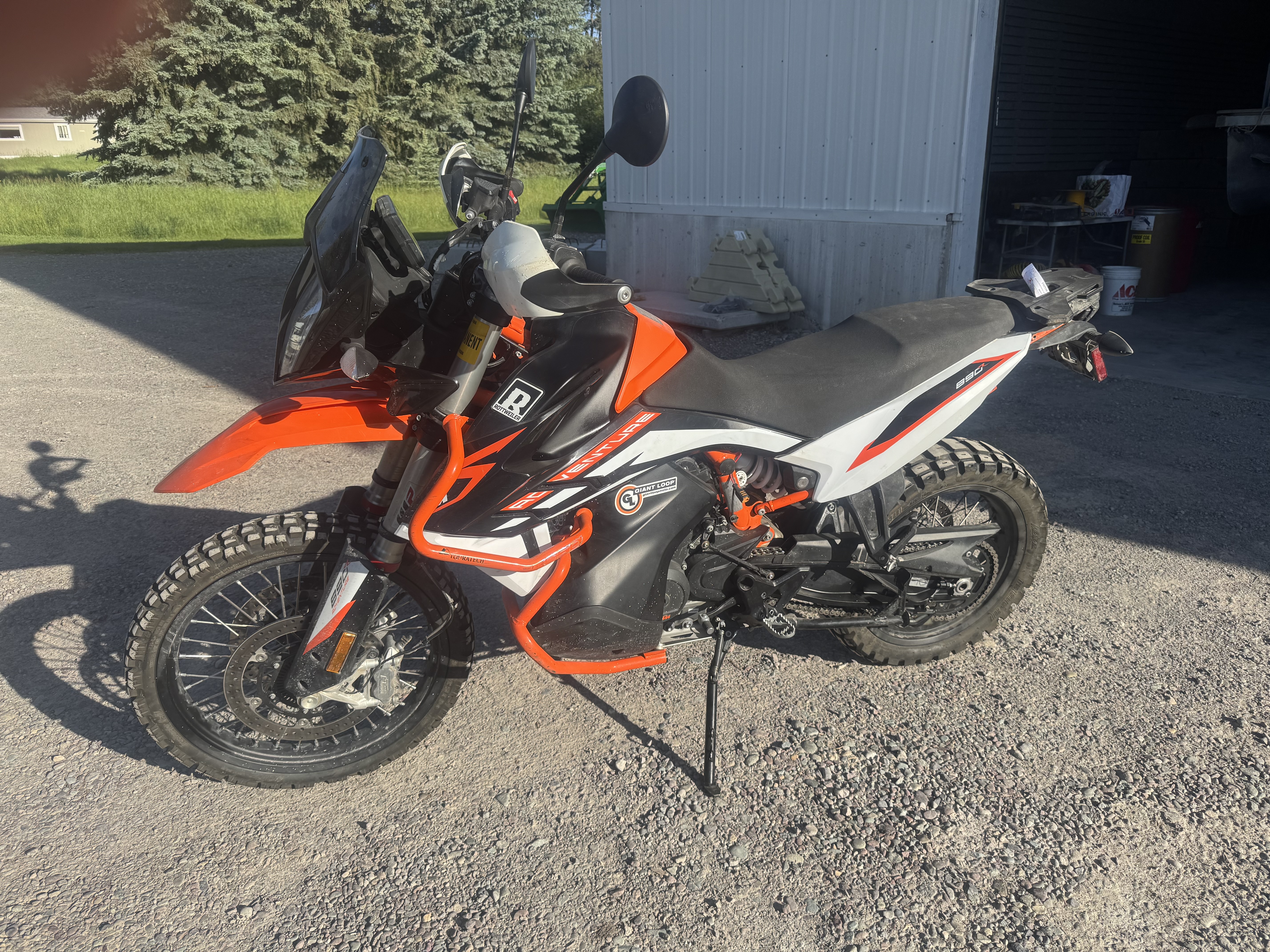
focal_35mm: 24
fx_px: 881
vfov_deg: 56.8
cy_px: 476
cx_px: 635
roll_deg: +1.5
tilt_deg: -18.8
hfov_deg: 71.6
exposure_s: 1/2959
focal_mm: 6.76
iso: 80
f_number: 1.78
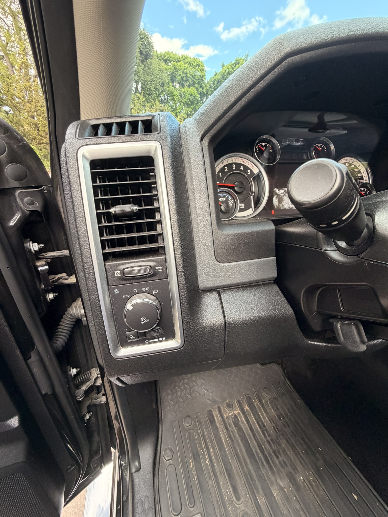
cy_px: 258
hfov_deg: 85.7
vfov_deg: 102.1
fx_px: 209
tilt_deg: -24.7
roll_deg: +1.4
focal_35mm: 14
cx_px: 194
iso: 320
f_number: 2.2
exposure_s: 1/121
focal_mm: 2.22
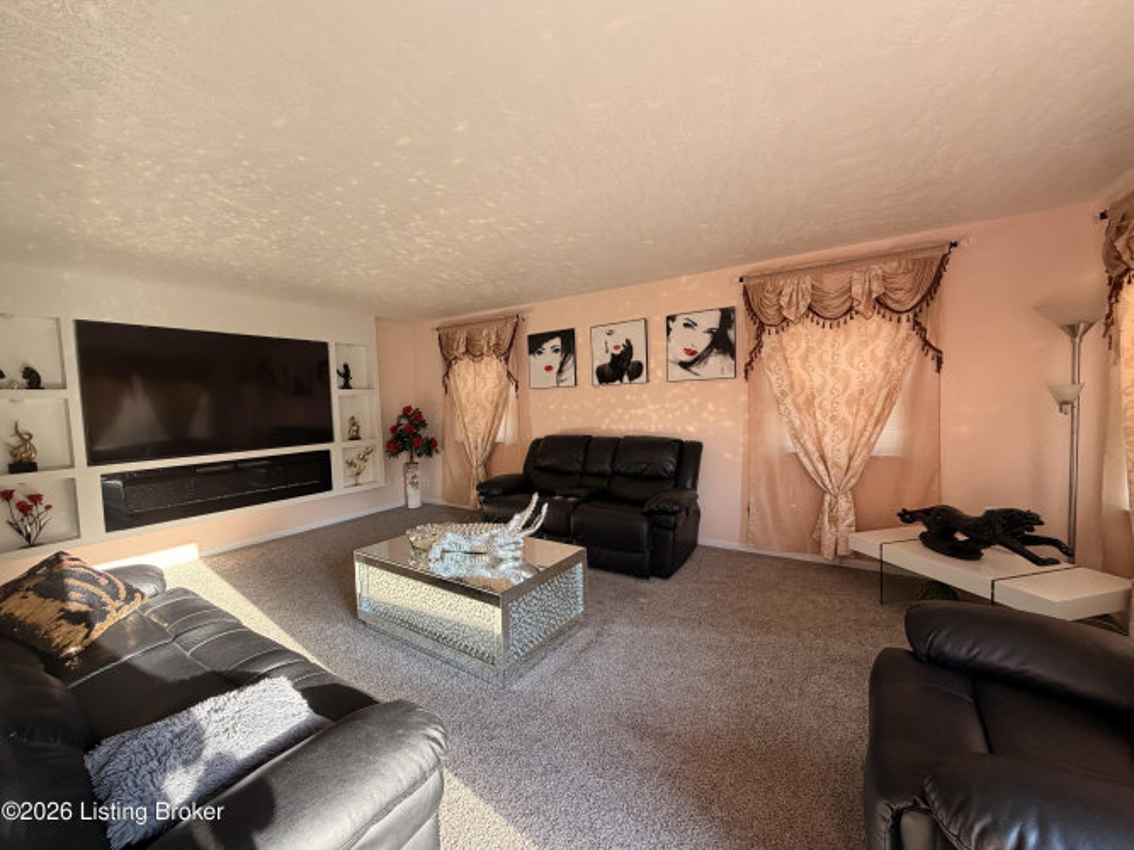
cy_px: 425
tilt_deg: -2.6
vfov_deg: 85.7
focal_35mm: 14
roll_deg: +1.8
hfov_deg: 102.1
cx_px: 567
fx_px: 459
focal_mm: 2.22
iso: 160
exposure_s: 1/121
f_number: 2.2
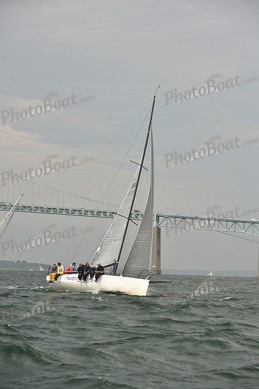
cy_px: 194
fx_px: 1186
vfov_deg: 18.6
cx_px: 130
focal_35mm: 110
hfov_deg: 12.5
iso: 250
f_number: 5.6
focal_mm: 110
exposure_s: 1/640
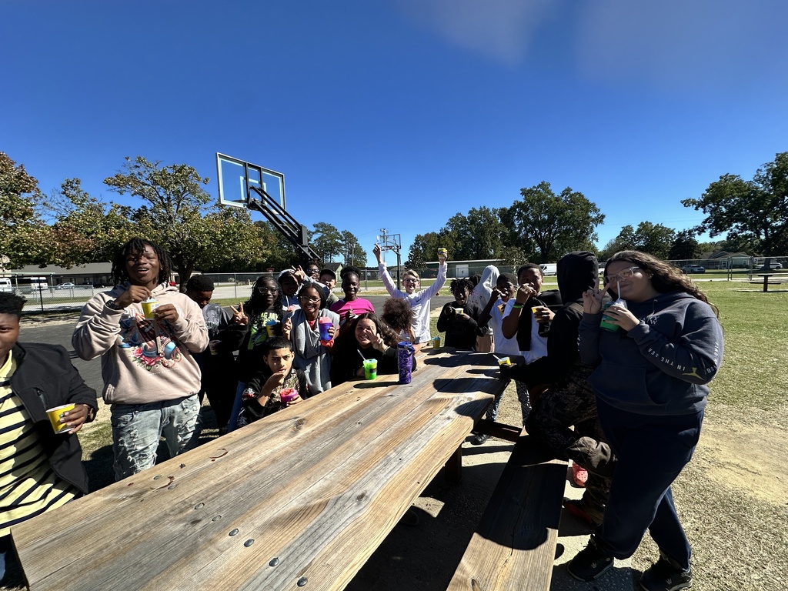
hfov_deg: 102.1
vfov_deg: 85.7
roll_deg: +2.0
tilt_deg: -3.5
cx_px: 394
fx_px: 319
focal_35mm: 14
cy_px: 296
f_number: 2.2
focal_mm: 2.22
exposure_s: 1/1135
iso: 50
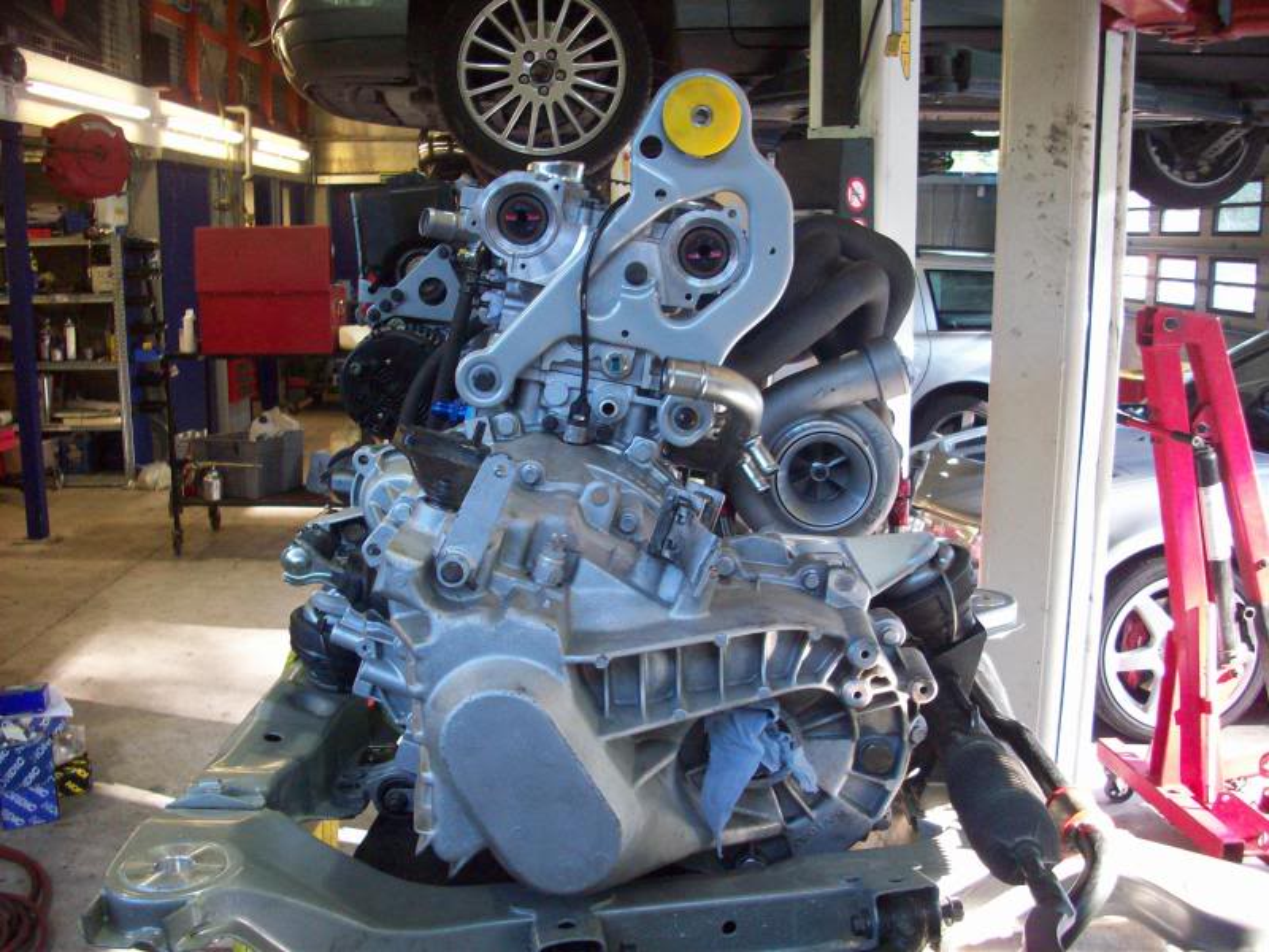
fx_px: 1356
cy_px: 476
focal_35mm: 37
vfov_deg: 38.7
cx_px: 634
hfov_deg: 50.1
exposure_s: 1/25.3
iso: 160
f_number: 2.8
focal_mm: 6.2
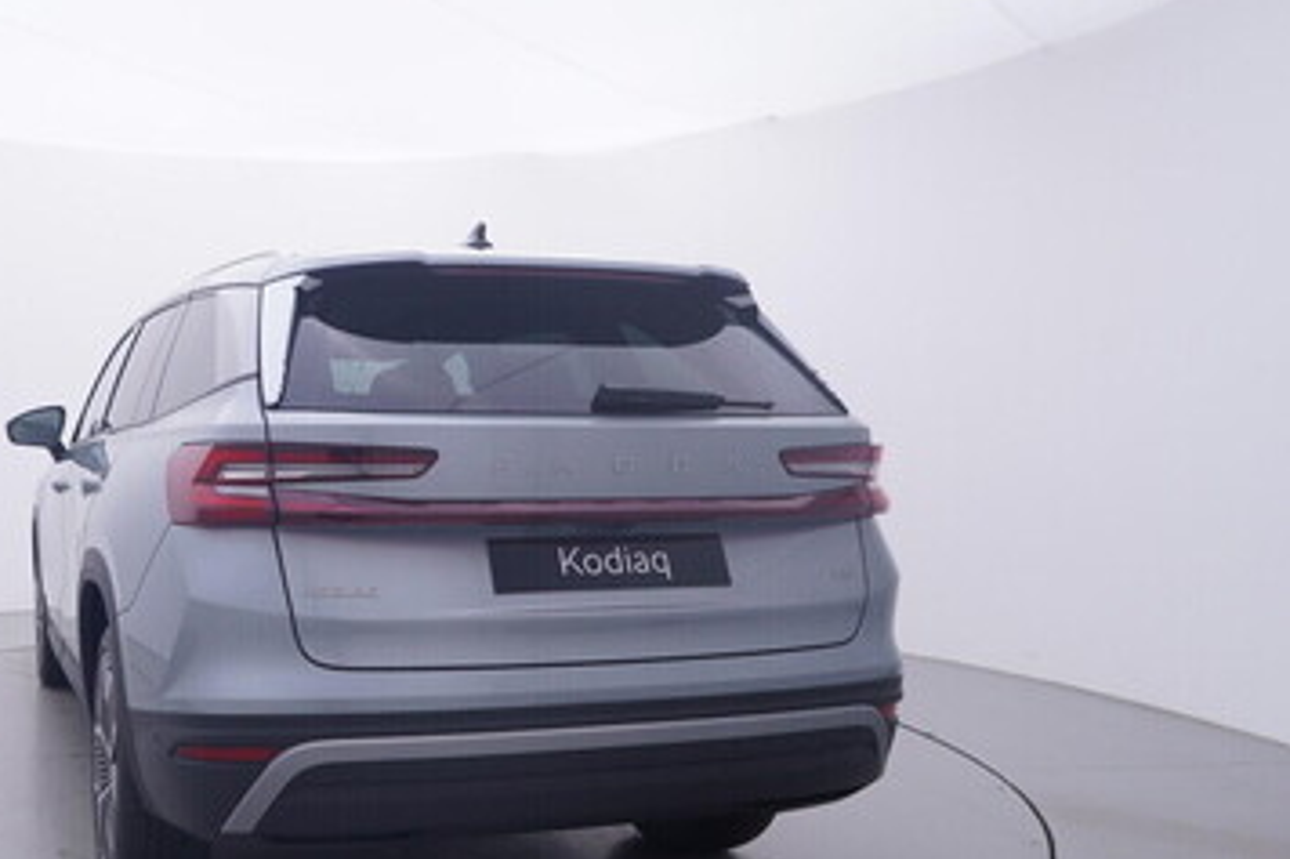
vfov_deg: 38.0
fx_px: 1245
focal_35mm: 35
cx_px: 303
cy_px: 498
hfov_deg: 52.1
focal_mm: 15
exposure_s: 1/80
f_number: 5
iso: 200
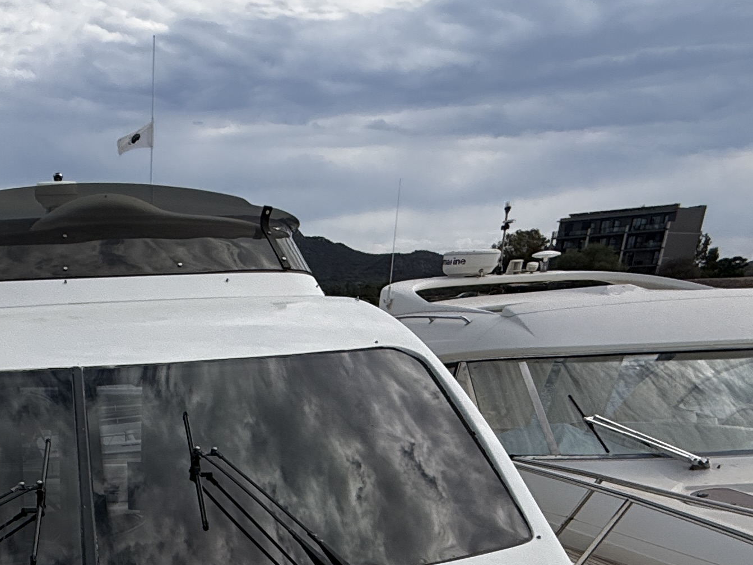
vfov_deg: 28.1
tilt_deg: -27.0
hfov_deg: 40.6
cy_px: 743
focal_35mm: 42
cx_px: 45
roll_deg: +2.7
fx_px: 914
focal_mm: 2.22
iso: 50
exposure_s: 1/4425
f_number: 2.2
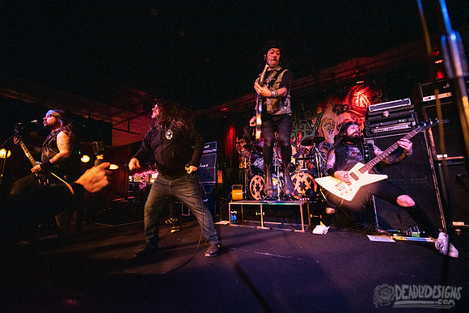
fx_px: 182
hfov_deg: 104.2
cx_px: 234
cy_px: 156
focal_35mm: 14
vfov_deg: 81.2
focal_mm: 14
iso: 3200
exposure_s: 1/125
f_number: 3.2
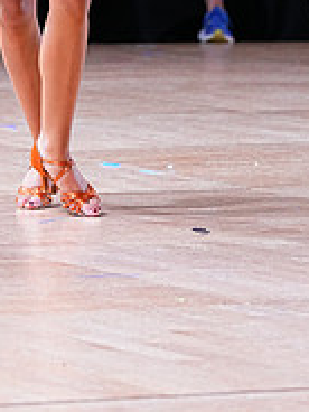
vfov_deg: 5.2
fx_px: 4499
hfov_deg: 3.9
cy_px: -219
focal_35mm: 378
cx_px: 214
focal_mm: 125
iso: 2000
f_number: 4
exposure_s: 1/400
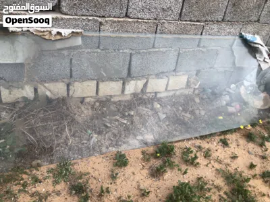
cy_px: 101
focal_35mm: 28
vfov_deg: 49.7
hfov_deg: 63.4
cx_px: 135
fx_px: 218
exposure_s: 1/120
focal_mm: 3.99
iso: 20
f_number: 1.8
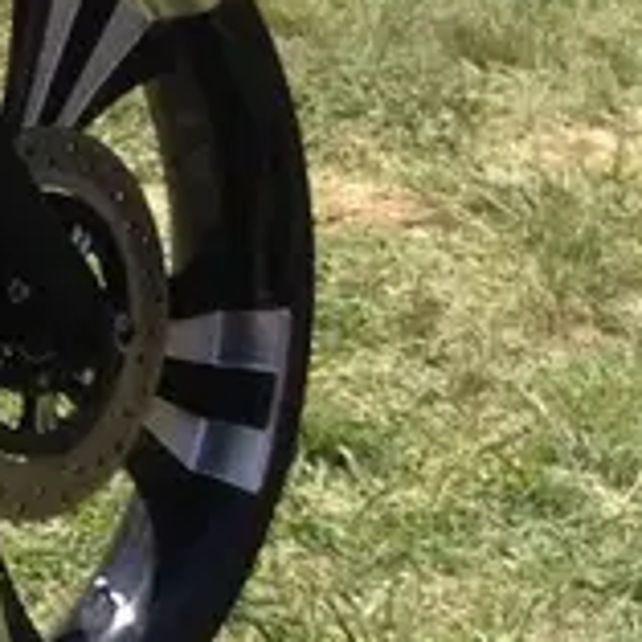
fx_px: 4973
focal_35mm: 237
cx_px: -1165
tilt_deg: -18.9
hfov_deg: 6.8
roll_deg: -3.2
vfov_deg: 7.4
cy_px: 278
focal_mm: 4.28
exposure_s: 1/905
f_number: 2.4
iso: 50
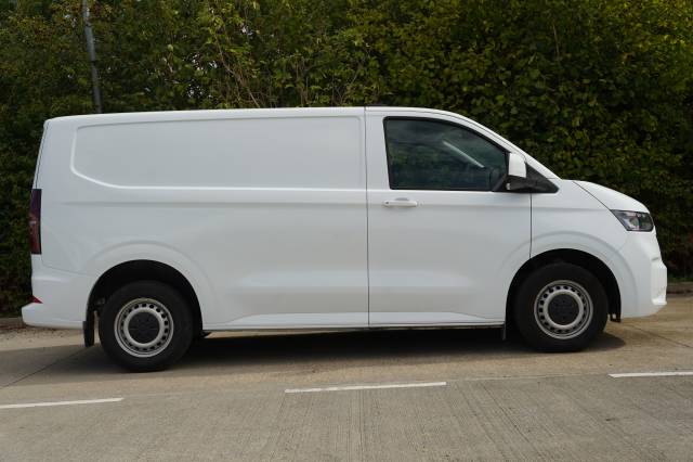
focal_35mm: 42
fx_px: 804
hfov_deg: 46.6
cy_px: 231
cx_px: 346
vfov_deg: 32.0
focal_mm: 41.8
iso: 100
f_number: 5.6
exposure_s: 1/320
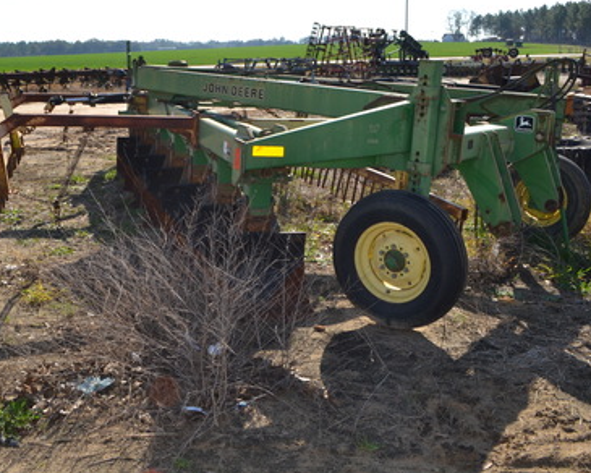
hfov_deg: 43.3
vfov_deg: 35.5
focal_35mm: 42
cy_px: 182
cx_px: 207
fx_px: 735
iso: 100
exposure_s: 1/200
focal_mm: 20
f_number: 9
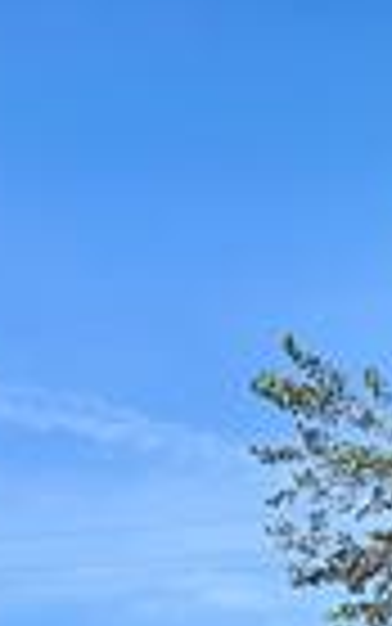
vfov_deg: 12.2
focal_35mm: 152
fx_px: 2595
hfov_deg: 7.6
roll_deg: +0.7
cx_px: 1158
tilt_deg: -3.1
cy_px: 1252
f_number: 1.5
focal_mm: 5.7
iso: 50
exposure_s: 1/3968
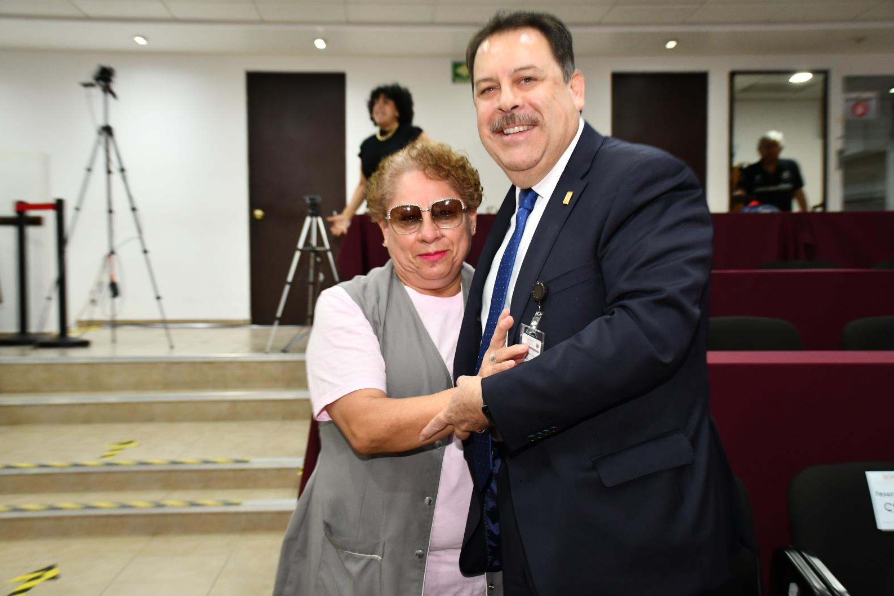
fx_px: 1217
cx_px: 449
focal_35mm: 49
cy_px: 295
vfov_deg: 27.5
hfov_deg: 40.3
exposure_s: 1/60
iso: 1400
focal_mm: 32
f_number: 4
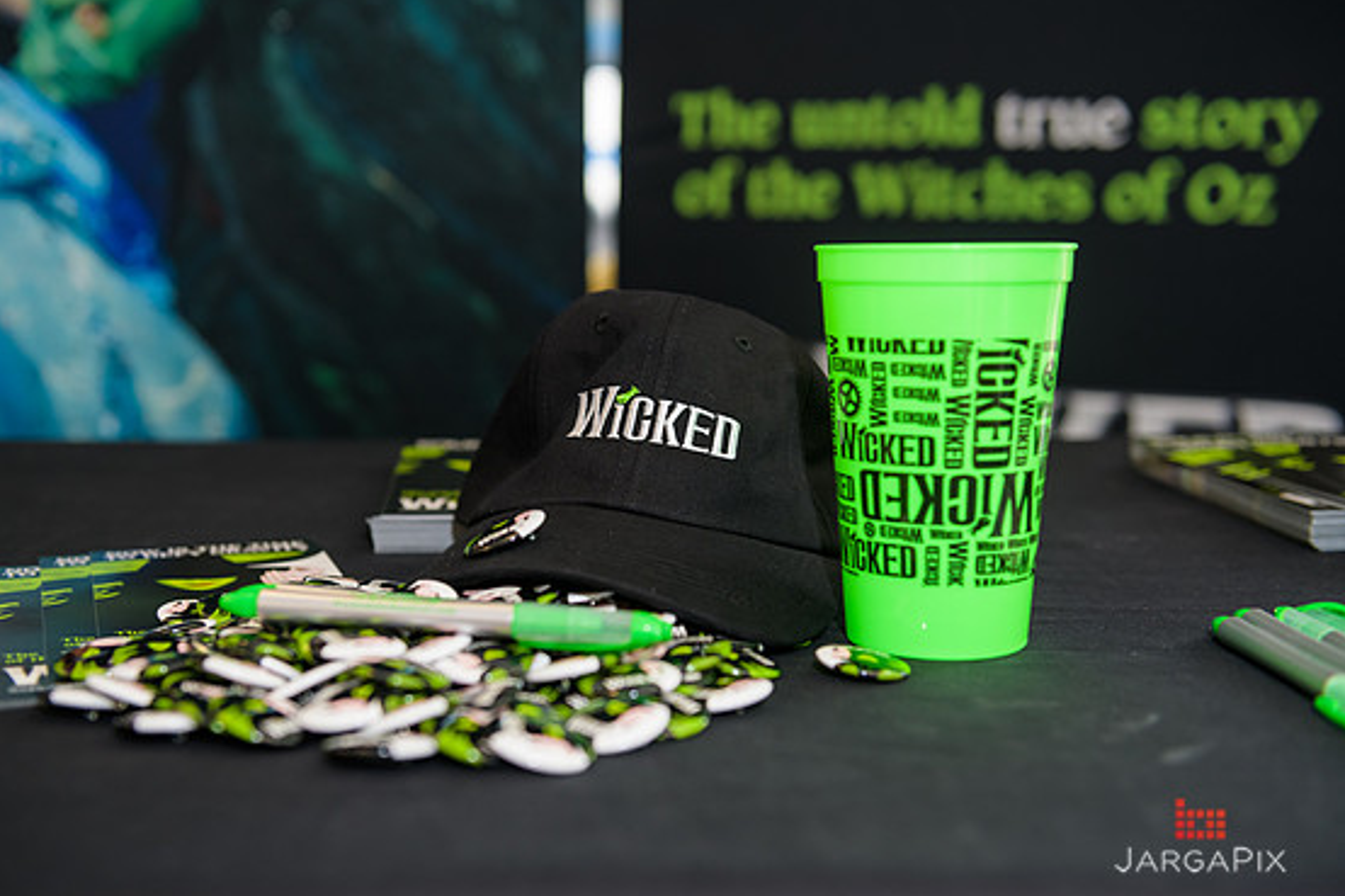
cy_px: 455
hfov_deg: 44.5
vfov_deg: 30.5
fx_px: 1643
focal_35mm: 44
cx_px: 643
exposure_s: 1/125
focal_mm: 42
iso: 400
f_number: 3.2
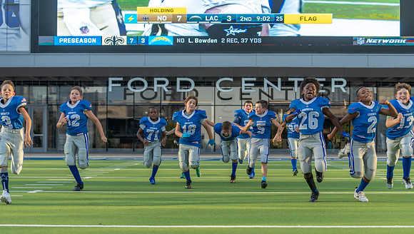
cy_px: 137
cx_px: 206
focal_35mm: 75
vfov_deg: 16.3
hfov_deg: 28.4
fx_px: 819
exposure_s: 1/1250
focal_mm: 70
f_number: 3.5
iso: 500
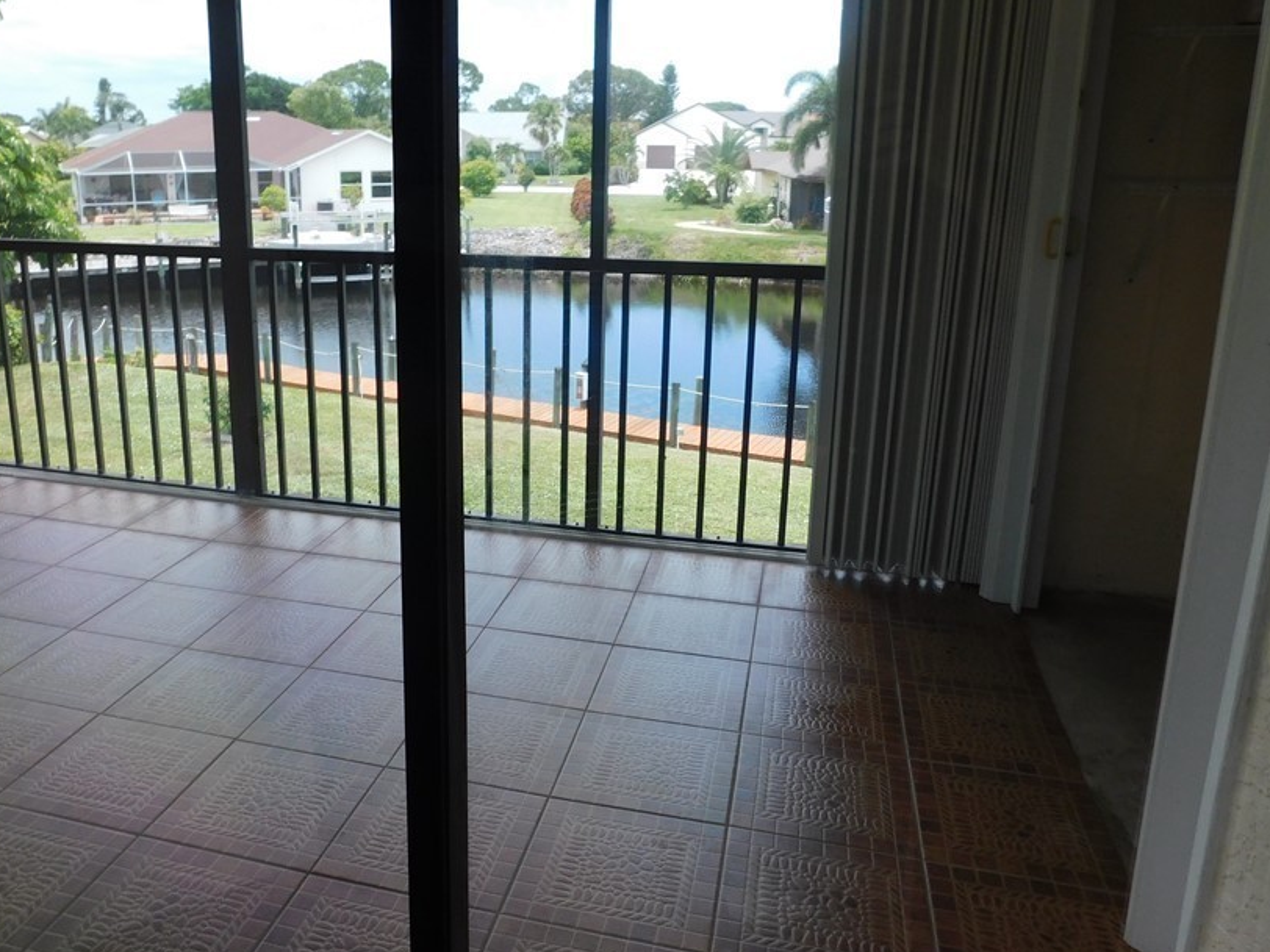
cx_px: 505
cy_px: 397
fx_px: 1064
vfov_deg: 48.0
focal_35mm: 29
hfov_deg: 61.1
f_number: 3
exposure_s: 1/30
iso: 140
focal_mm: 4
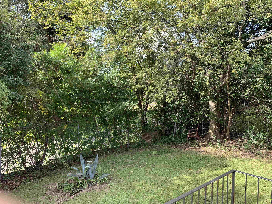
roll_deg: -1.5
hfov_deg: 65.3
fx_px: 212
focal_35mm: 27
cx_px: 139
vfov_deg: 51.4
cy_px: 99
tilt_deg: -0.7
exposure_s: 1/232
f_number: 1.8
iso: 25
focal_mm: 4.25
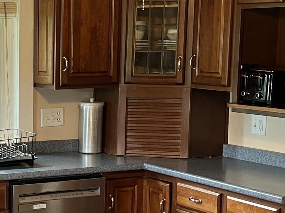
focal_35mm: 96
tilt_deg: -11.4
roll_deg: +0.6
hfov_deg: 19.7
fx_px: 790
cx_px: -13
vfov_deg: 15.3
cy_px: 179
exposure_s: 1/60
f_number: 1.6
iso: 125
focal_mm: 5.1
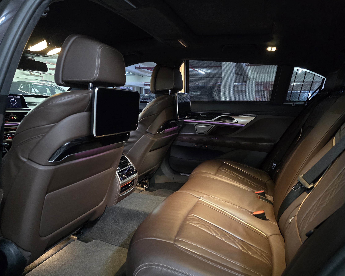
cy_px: 138
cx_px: 183
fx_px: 245
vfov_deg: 58.8
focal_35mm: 24
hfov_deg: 70.2
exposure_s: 1/15
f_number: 1.7
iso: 2500
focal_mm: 6.3
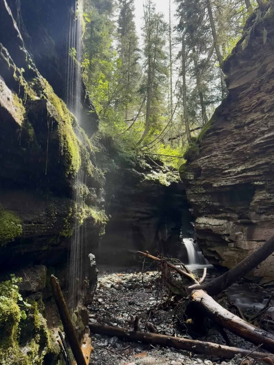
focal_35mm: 24
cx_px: 137
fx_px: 253
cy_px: 182
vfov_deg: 71.6
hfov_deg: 56.8
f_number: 1.8
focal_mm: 6.8
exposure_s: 1/407
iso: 80
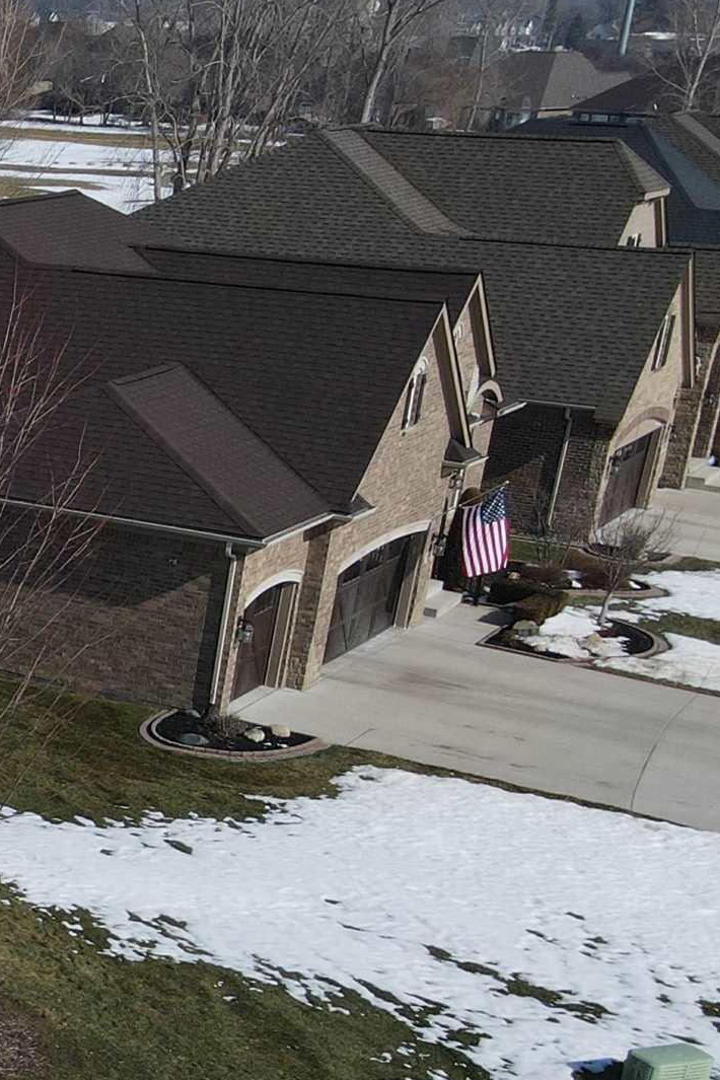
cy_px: 754
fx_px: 2160
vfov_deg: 27.8
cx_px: -824
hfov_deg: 14.7
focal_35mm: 72
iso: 100
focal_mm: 4.5
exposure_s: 1/1250
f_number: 2.8
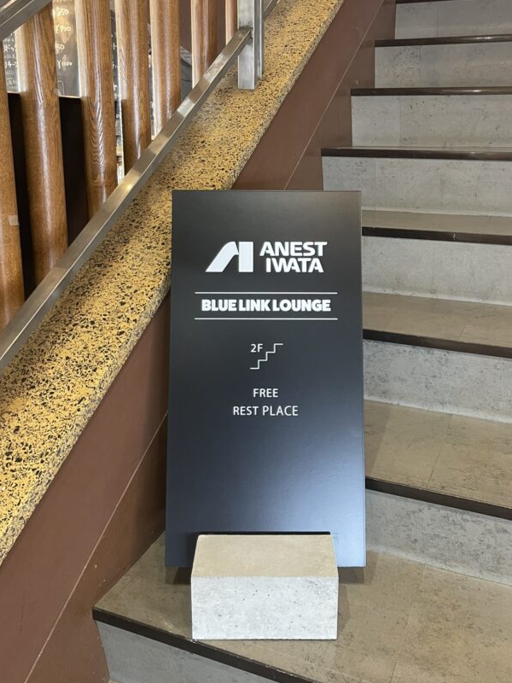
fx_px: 631
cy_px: 289
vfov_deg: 56.6
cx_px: 275
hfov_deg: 44.1
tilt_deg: -14.0
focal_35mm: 32
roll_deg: -0.5
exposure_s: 1/50
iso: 250
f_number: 1.6
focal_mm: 5.1
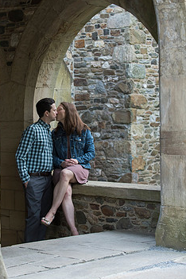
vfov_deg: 20.4
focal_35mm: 100
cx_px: 71
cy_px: 111
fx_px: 775
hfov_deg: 13.7
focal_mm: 78
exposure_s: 1/250
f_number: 4
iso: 800
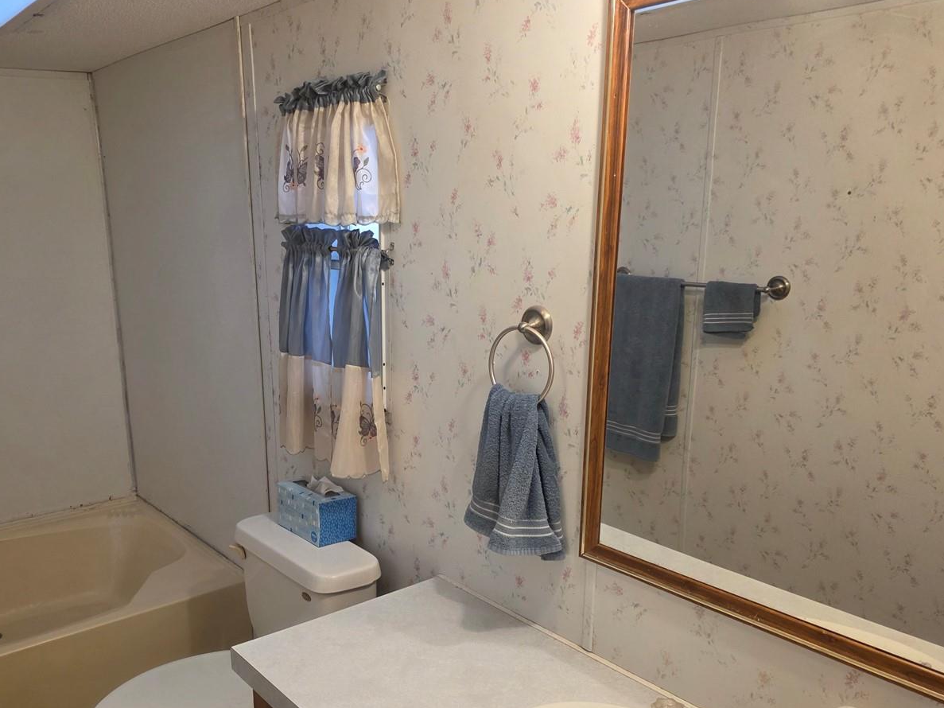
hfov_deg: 57.6
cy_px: 455
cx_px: 350
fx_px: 845
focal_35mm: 31
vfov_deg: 44.9
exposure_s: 1/120
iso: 400
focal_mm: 6.3
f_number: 1.7
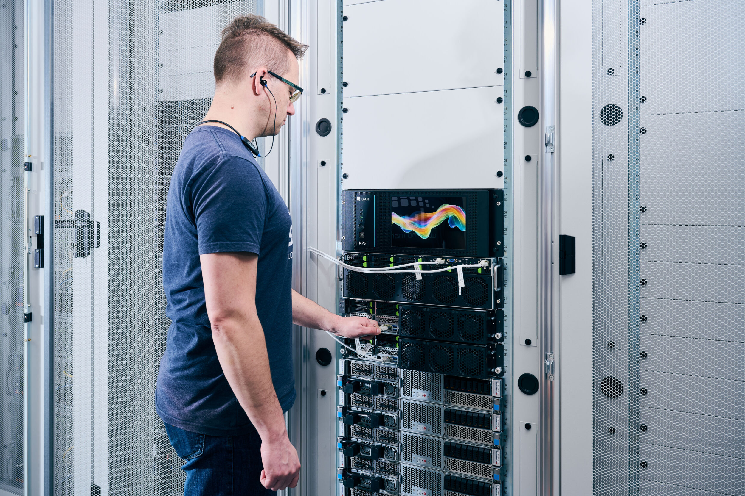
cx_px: 372
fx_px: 693
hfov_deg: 56.5
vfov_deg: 39.4
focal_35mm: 34
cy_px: 248
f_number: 6.3
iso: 100
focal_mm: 33.5
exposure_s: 1/100
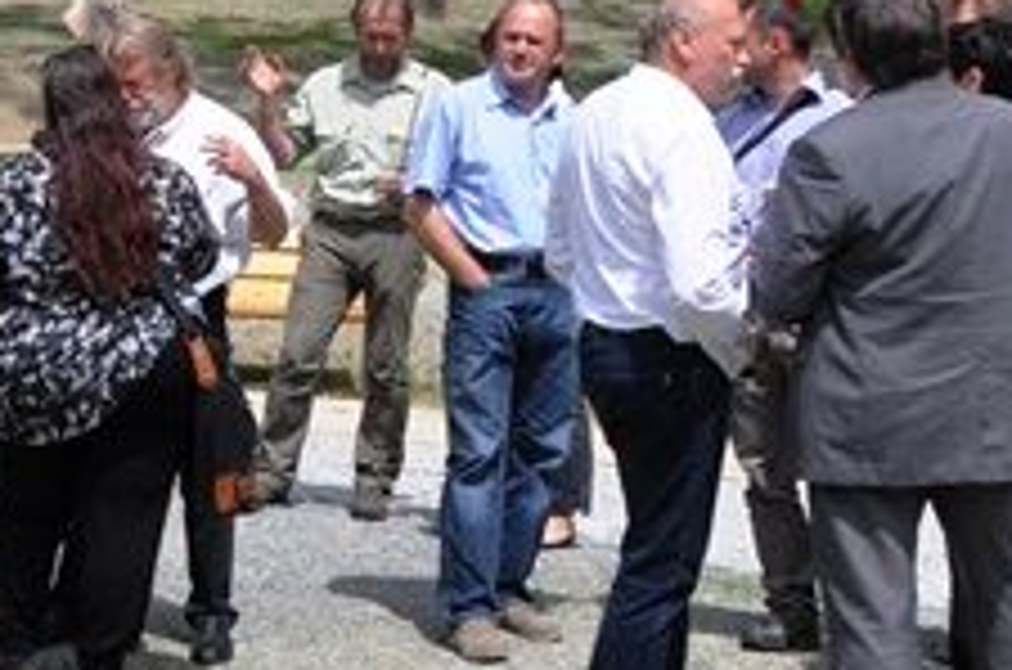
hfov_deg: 14.7
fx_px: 3450
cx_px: -774
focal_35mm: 123
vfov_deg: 11.1
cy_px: 211
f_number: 9
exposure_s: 1/320
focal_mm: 18
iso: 200
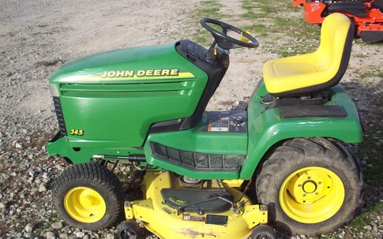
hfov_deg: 45.2
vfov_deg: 29.2
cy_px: 125
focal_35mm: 44
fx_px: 459
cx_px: 213
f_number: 5.6
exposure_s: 1/270
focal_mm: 6.2
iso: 80
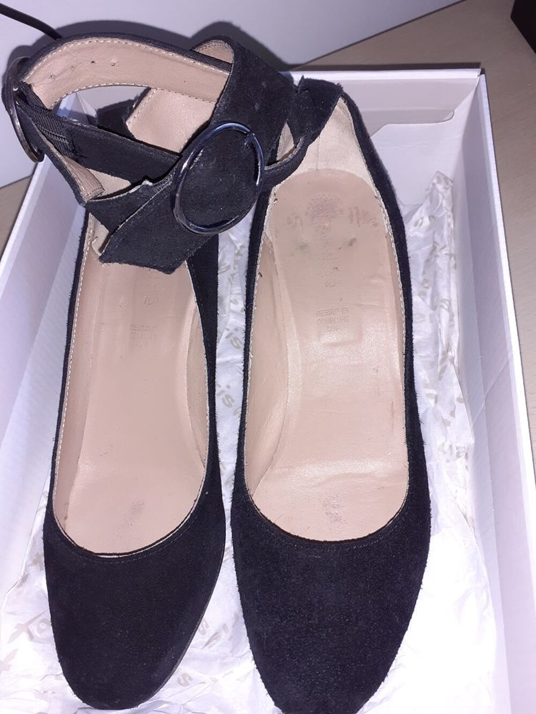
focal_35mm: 27
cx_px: 268
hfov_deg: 51.4
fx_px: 557
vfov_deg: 65.3
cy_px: 357
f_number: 1.9
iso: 500
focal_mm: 3.6
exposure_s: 1/20
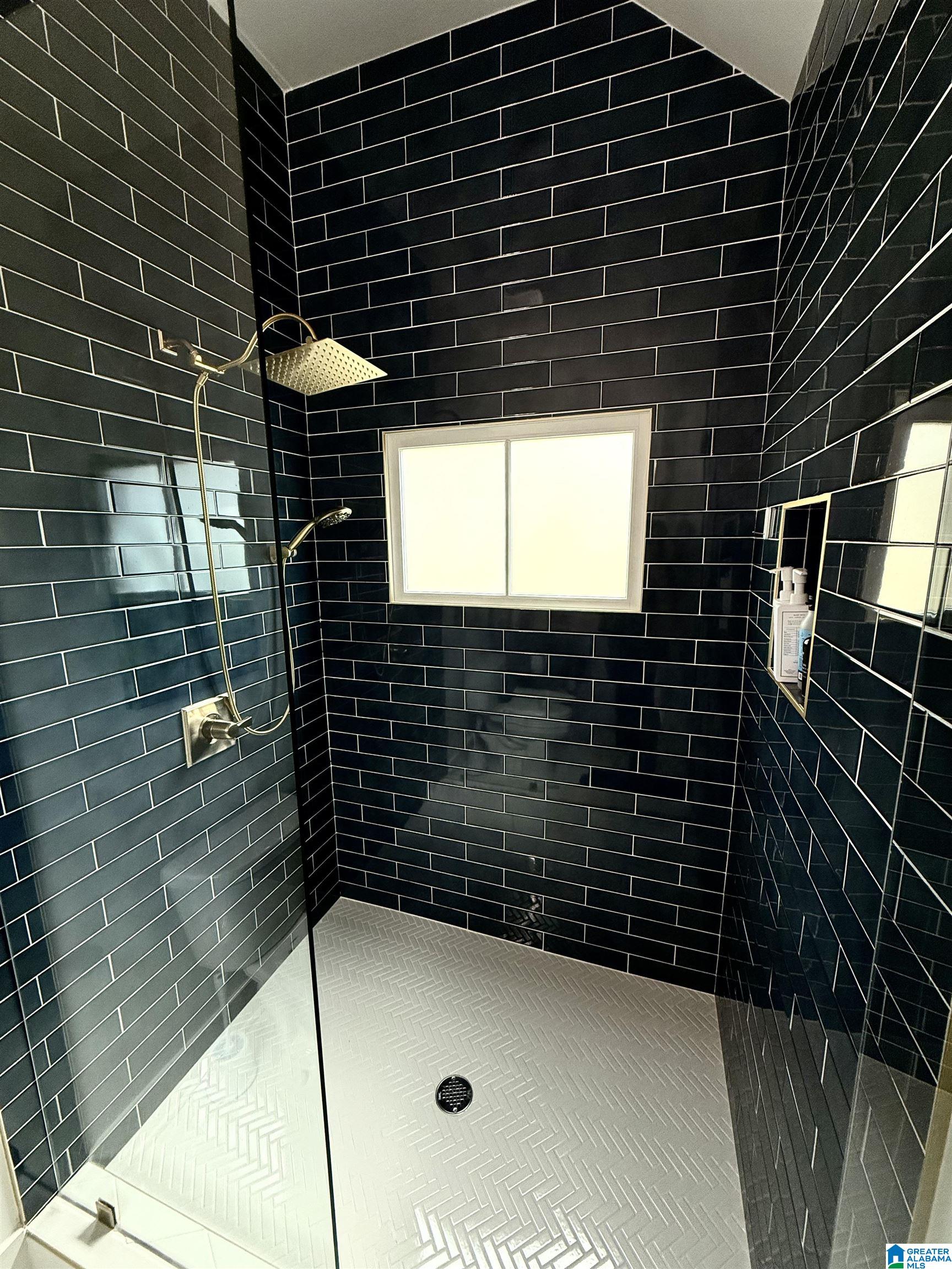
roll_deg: +0.2
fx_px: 513
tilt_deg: -10.0
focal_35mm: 14
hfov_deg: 85.7
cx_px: 476
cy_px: 634
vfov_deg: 102.1
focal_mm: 2.22
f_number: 2.2
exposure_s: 1/120
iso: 200
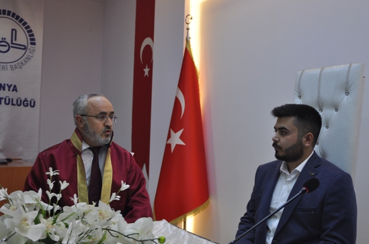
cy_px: 132
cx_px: 177
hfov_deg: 46.5
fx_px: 430
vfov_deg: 31.8
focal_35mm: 42
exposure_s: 1/60
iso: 450
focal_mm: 24
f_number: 4
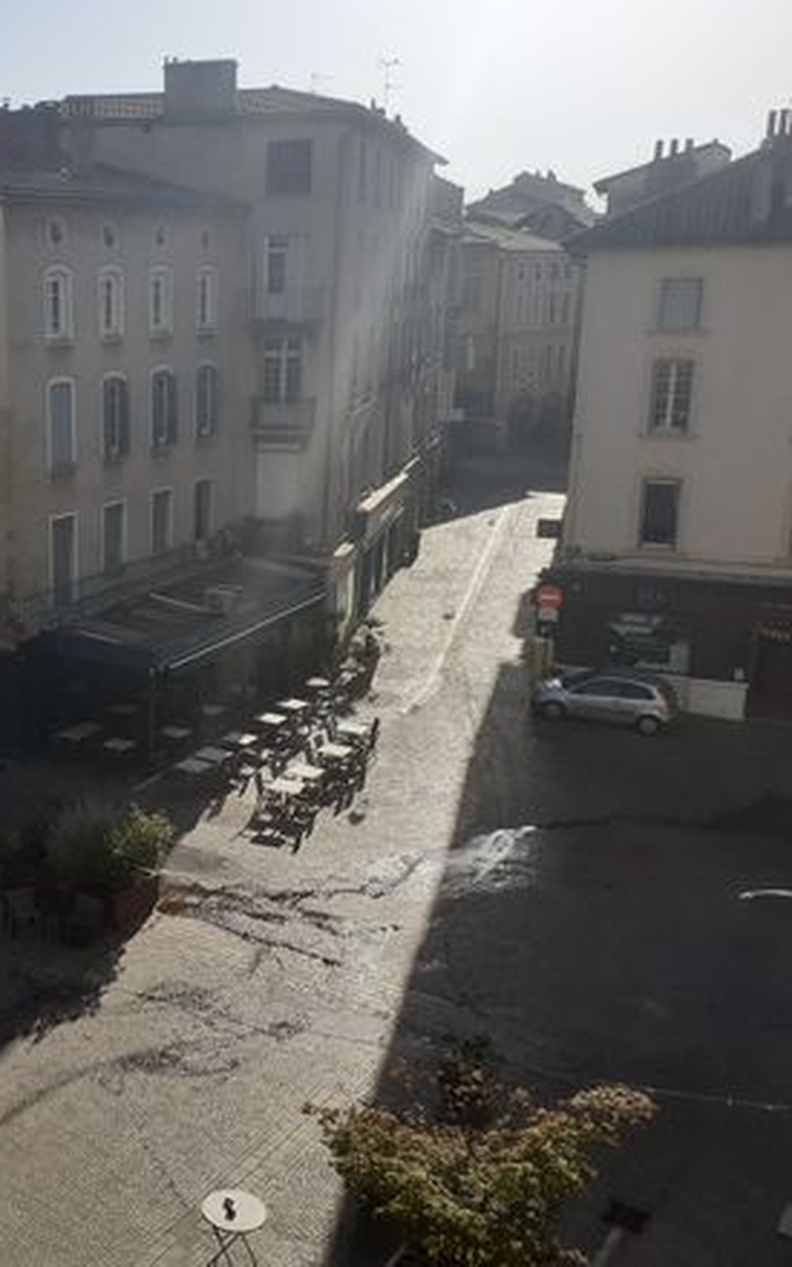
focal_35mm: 39
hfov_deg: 30.5
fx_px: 1347
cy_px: 625
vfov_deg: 50.4
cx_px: 0
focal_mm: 3.6
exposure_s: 1/1558
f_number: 1.9
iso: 40
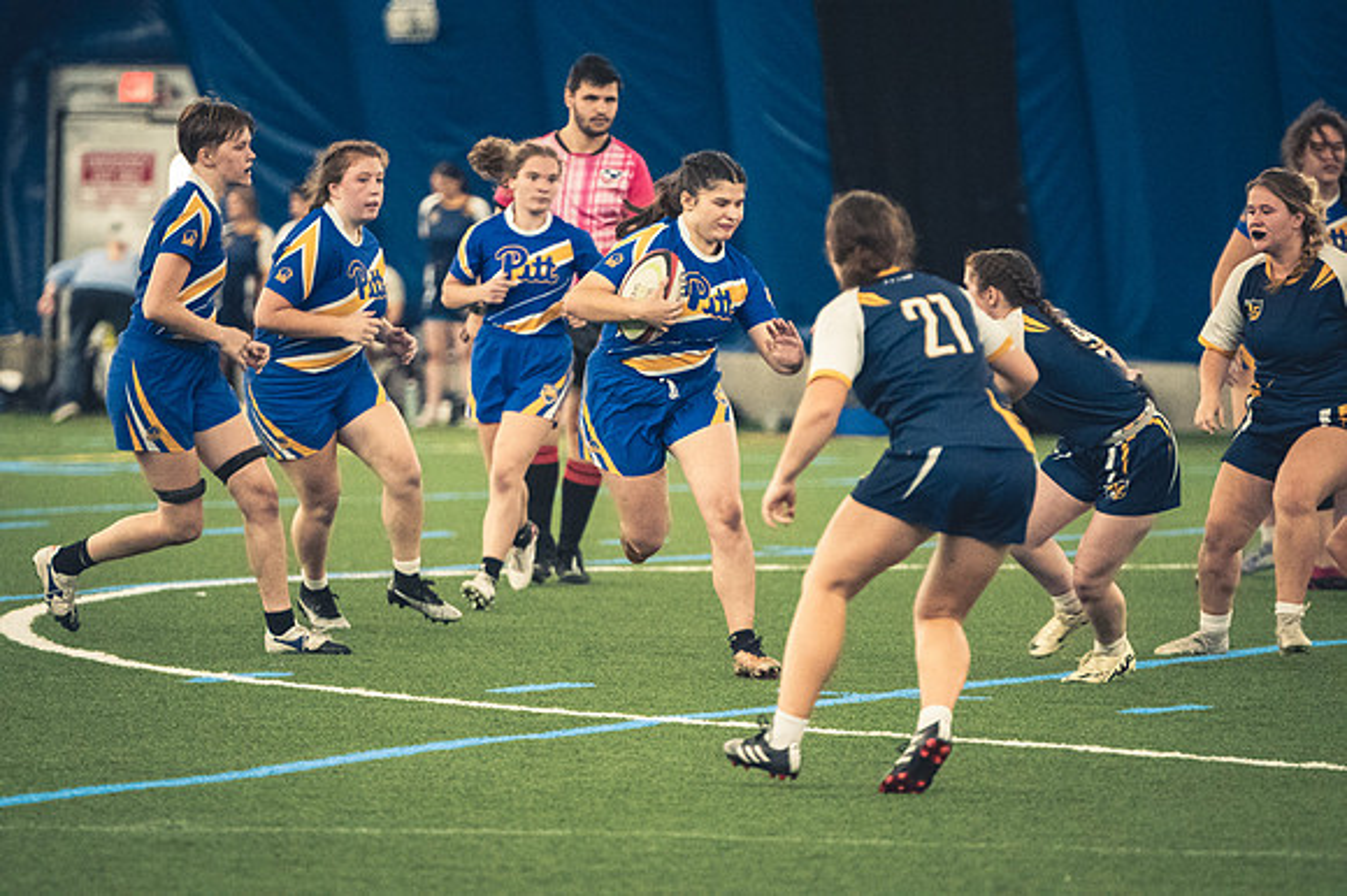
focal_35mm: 300
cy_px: 448
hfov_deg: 6.9
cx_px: 674
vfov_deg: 4.6
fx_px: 11218
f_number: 2.8
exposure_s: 1/500
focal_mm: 200
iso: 12800
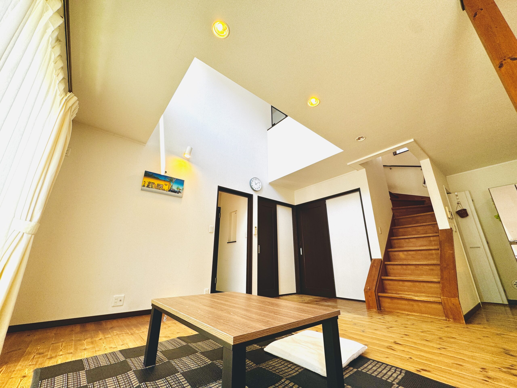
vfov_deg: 85.7
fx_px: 209
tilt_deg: +18.7
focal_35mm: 14
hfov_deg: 102.1
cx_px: 258
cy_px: 194
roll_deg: +0.3
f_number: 2.2
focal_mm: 2.22
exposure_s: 1/100
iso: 80
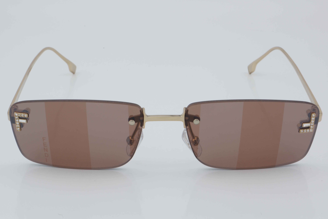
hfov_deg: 24.6
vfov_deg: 16.6
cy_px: 110
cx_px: 164
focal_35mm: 82
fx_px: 752
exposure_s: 1/4
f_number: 32
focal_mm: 55
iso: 100
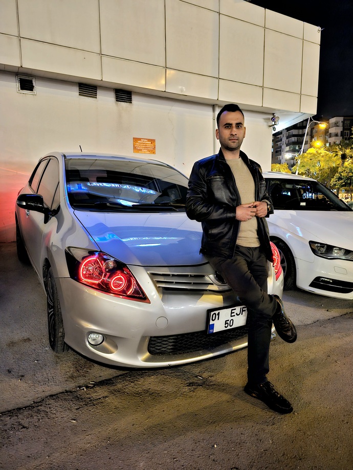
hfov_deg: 58.9
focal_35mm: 23
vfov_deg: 73.9
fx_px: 313
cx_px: 176
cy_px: 235
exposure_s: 1/17
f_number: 1.7
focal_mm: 6.3
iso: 800
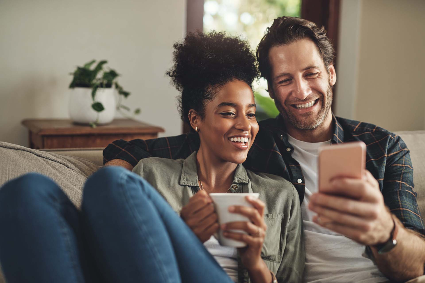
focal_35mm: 50
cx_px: 212
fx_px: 590
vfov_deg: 27.0
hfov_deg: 39.6
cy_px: 142
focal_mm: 50
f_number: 2
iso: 64
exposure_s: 1/250
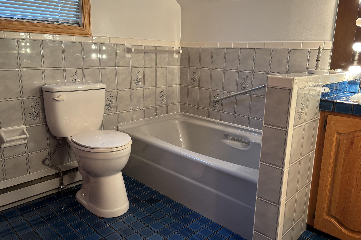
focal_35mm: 28
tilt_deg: -11.7
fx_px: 281
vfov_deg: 46.3
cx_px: 186
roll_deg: -2.0
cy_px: 108
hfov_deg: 65.5
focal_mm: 5.96
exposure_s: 1/60
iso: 160
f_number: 1.6
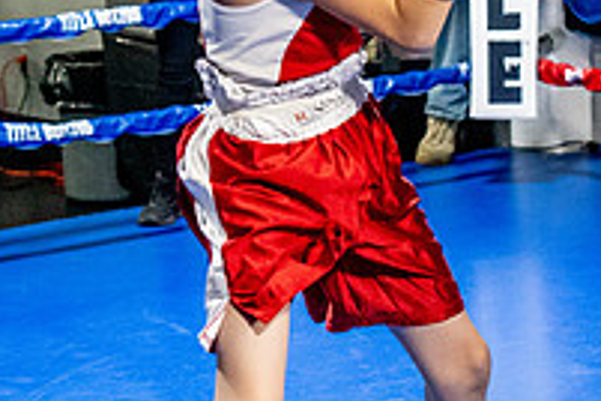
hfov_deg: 13.4
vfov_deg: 9.1
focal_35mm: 150
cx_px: 697
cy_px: 85
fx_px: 2504
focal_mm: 35
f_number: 2.8
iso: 5000
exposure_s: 1/800
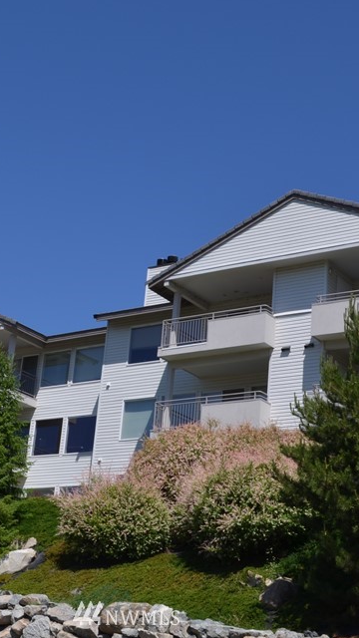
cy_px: 292
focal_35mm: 64
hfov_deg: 18.8
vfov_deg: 32.8
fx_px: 1083
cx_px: 129
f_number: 11
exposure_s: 1/160
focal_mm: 24
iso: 100
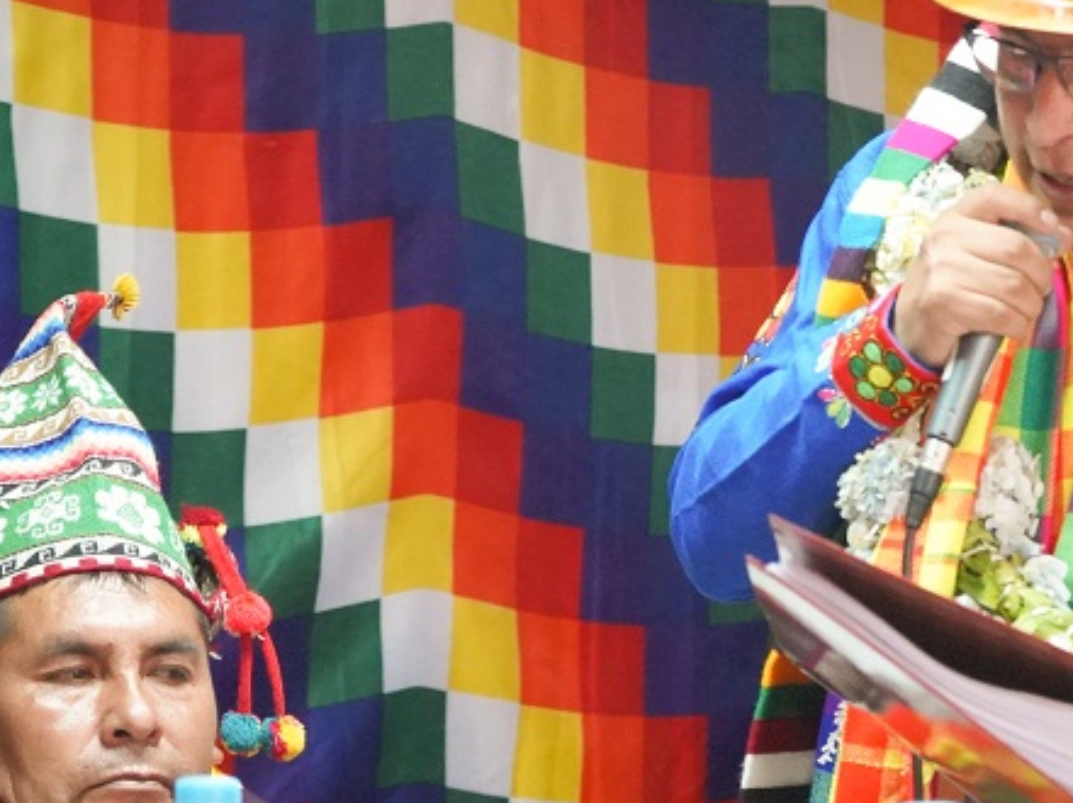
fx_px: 4460
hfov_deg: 13.7
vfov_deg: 10.3
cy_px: 579
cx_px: 847
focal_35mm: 144
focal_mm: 66
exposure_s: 1/160
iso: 10000
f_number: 5.6
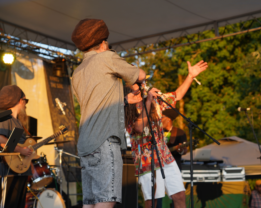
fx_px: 603
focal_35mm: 78
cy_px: 104
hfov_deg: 24.4
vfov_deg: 19.7
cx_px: 156
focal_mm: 69
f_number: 4
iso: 200
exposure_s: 1/160
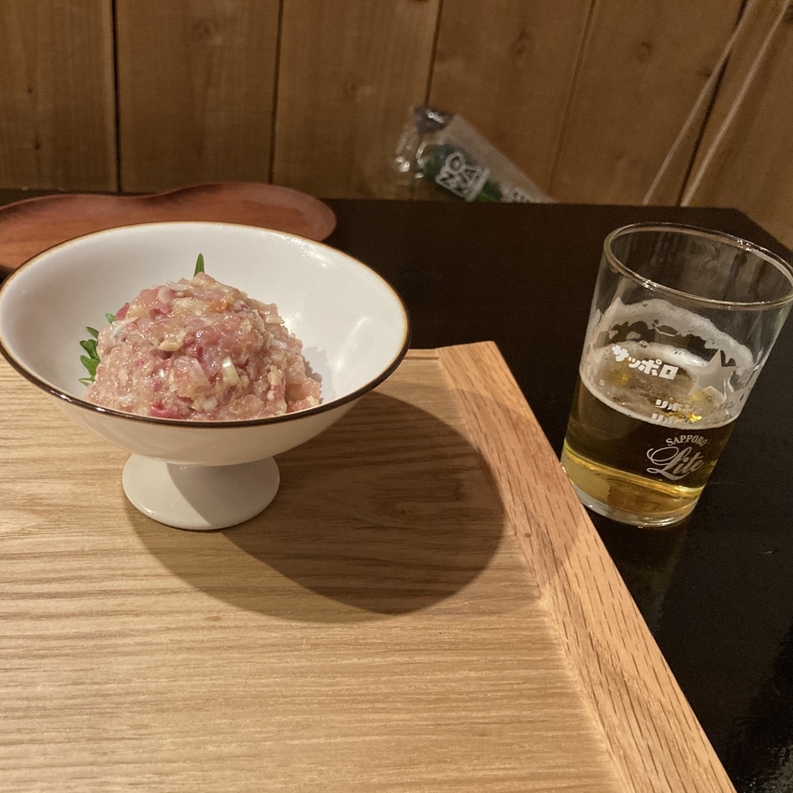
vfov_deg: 47.2
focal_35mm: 35
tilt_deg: -34.7
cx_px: 311
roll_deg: -4.3
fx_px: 907
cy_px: 407
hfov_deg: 46.9
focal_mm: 3.99
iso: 320
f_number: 1.8
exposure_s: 1/50
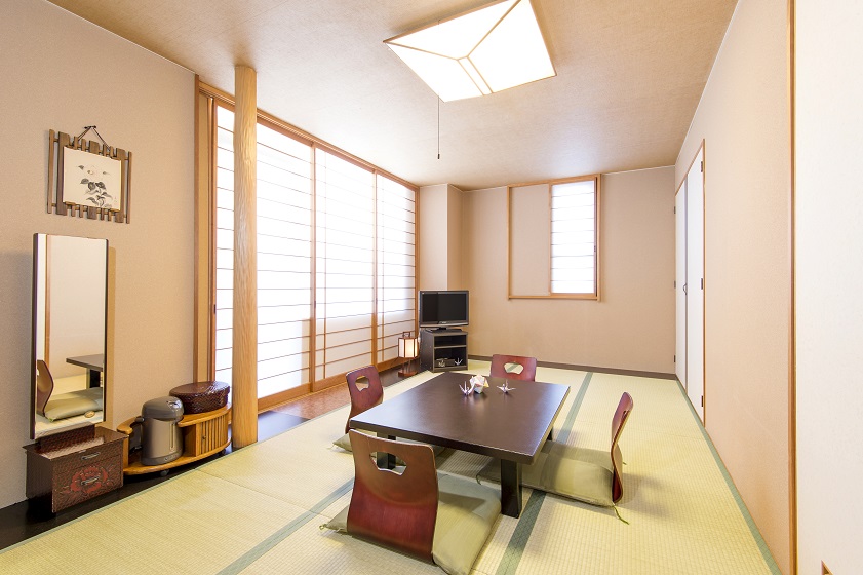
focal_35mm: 16
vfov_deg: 73.7
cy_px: 288
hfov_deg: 96.8
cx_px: 432
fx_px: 383
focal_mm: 16
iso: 100
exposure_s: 2
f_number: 8
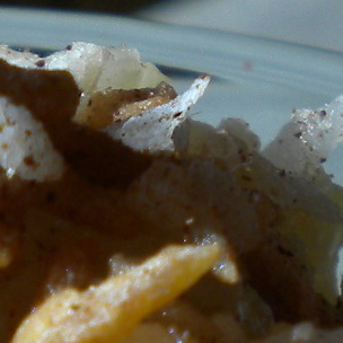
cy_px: 701
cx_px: -188
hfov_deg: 7.1
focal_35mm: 244
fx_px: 2735
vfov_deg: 6.9
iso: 80
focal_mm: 7.4
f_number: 4.9
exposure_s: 1/158
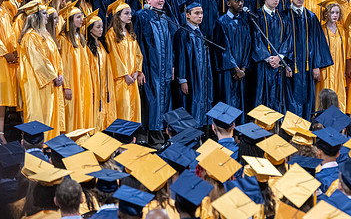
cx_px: 208
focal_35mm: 326
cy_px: 36
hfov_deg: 6.4
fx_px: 3117
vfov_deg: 4.0
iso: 2000
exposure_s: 1/200
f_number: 4.5
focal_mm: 190
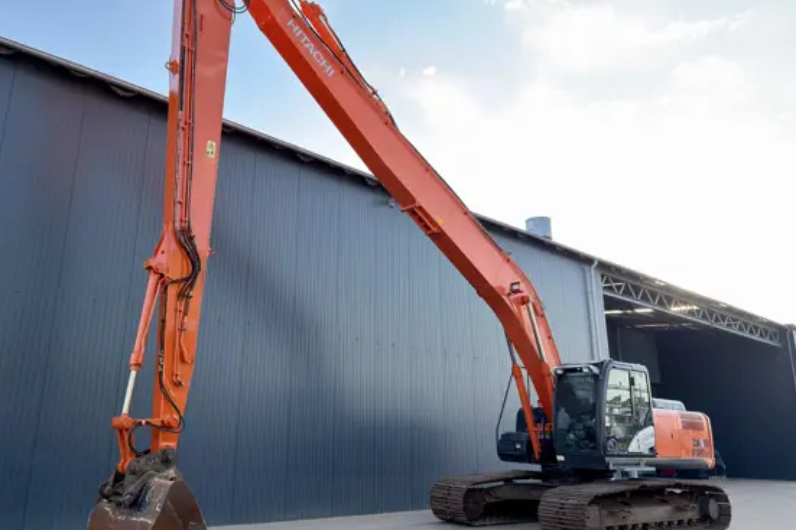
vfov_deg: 44.9
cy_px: 244
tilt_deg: +16.9
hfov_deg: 63.6
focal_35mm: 29
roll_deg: -0.5
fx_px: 641
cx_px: 363
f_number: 1.78
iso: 100
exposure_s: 1/724
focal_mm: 6.76
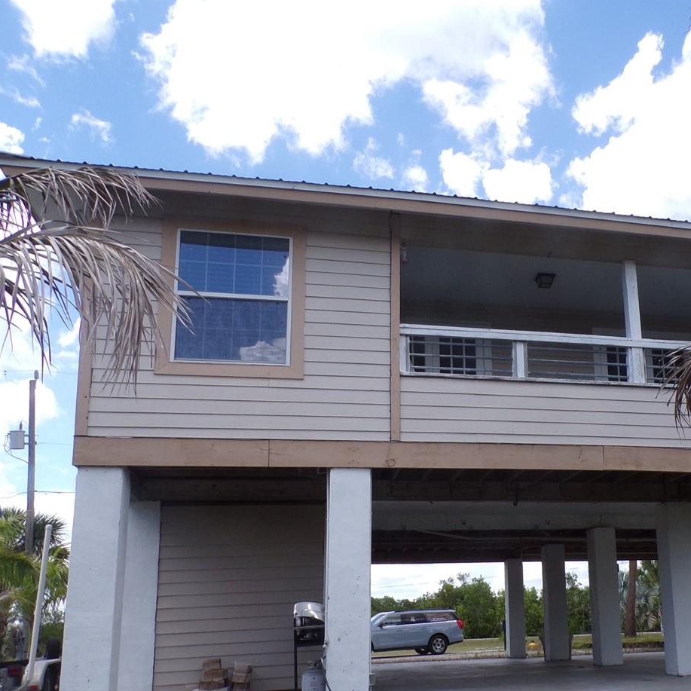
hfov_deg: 43.6
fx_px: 836
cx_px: 510
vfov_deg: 44.6
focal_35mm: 37
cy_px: 430
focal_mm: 4.3
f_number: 5.8
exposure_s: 1/180
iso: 80
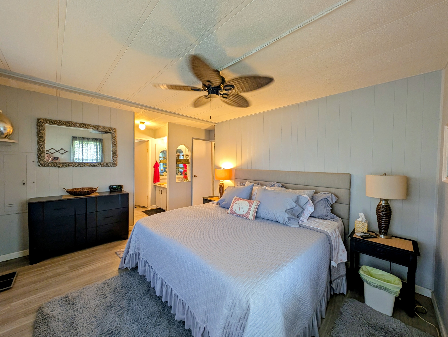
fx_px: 156
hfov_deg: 110.5
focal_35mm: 12
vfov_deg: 94.6
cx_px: 224
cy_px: 168
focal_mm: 2.23
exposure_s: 1/40
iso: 107
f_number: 1.95
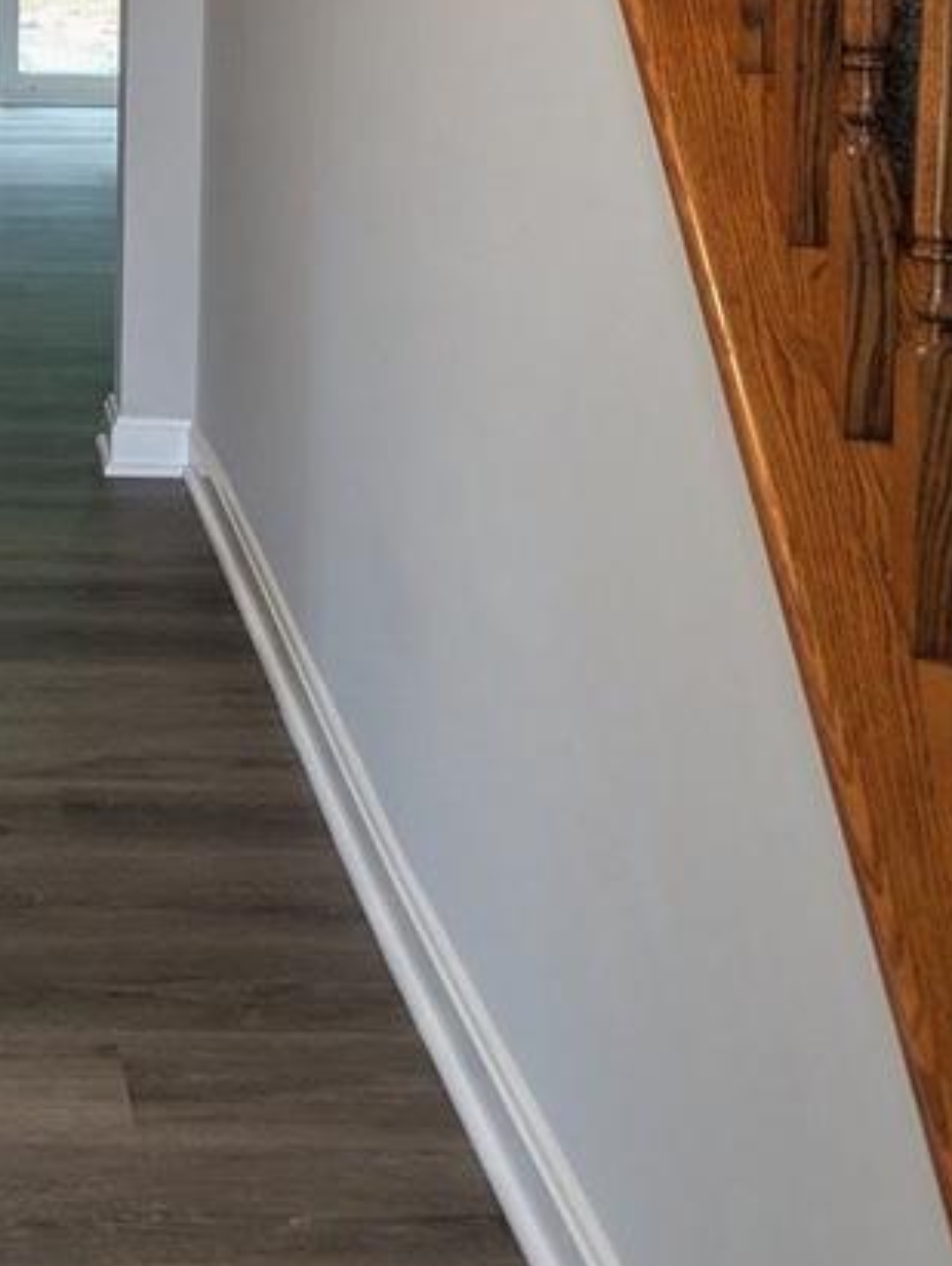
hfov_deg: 22.5
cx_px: 9
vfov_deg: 27.6
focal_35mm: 63
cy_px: -191
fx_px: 2307
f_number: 1.85
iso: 49
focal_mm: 6.81
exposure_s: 1/24
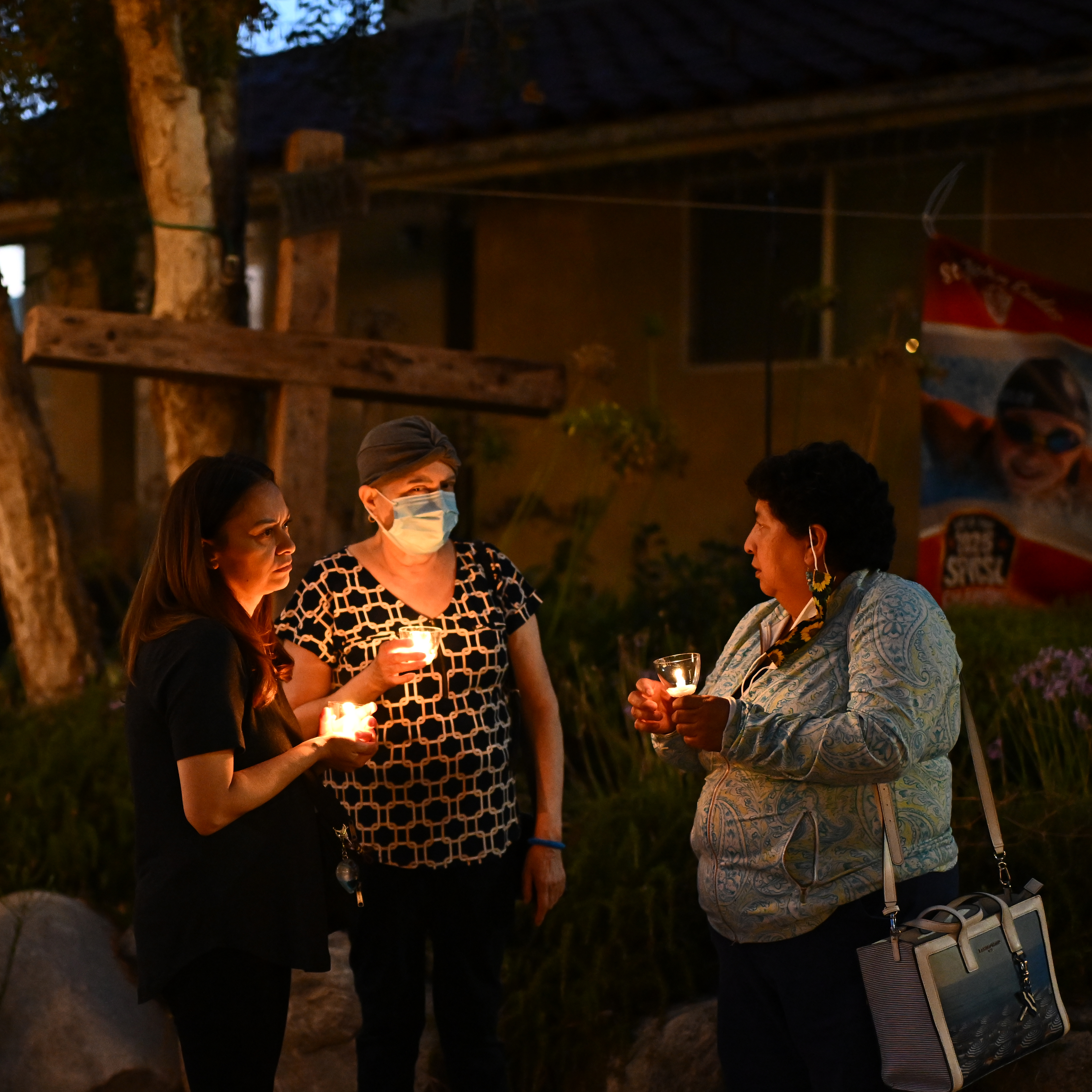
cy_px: 740
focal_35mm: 63
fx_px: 2248
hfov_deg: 27.0
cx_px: 304
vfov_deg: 27.1
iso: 3200
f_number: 1.2
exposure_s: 1/200
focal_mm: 35
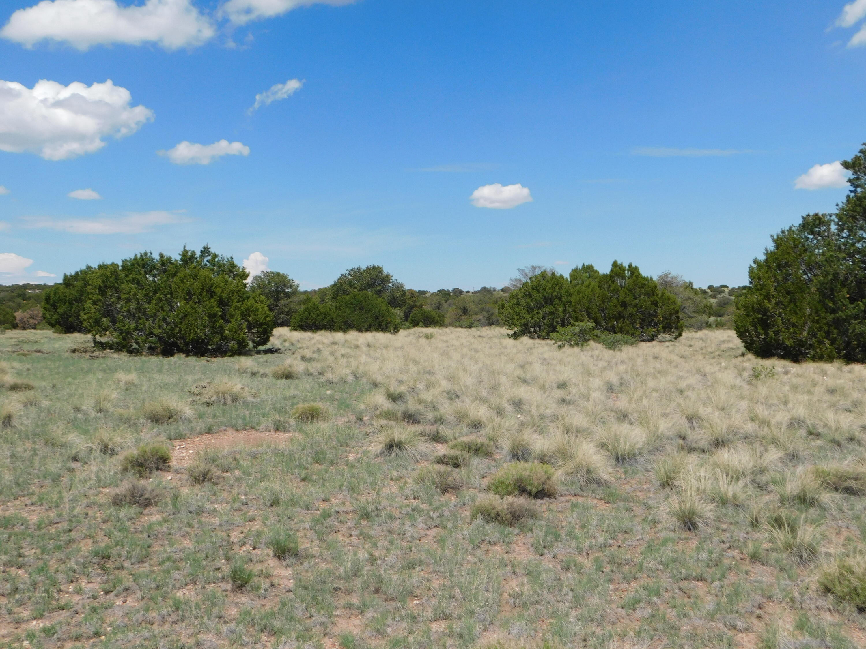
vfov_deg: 39.7
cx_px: 433
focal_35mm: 36
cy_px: 324
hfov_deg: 51.4
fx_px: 901
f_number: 7
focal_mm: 6.3
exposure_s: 1/500
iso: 125
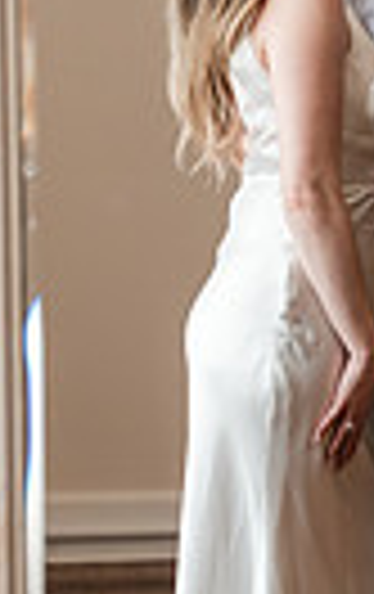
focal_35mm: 330
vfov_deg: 6.4
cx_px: 415
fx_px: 5358
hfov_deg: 4.0
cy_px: 243
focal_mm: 95
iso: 640
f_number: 4
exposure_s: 1/250
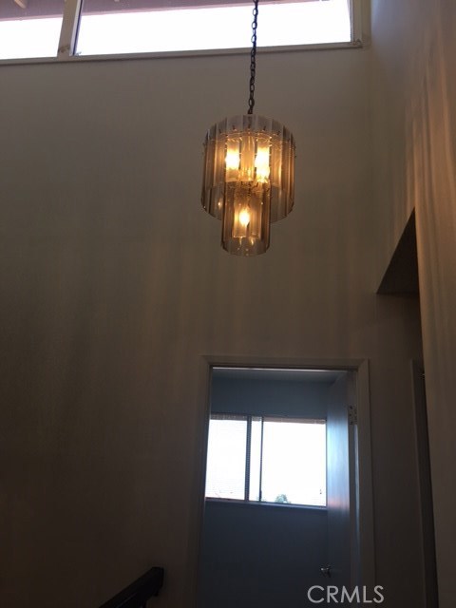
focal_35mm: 29
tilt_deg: +17.4
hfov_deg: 48.2
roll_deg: -2.5
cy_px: 304
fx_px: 509
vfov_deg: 61.7
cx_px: 228
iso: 32
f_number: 2.2
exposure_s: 1/120
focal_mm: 4.15
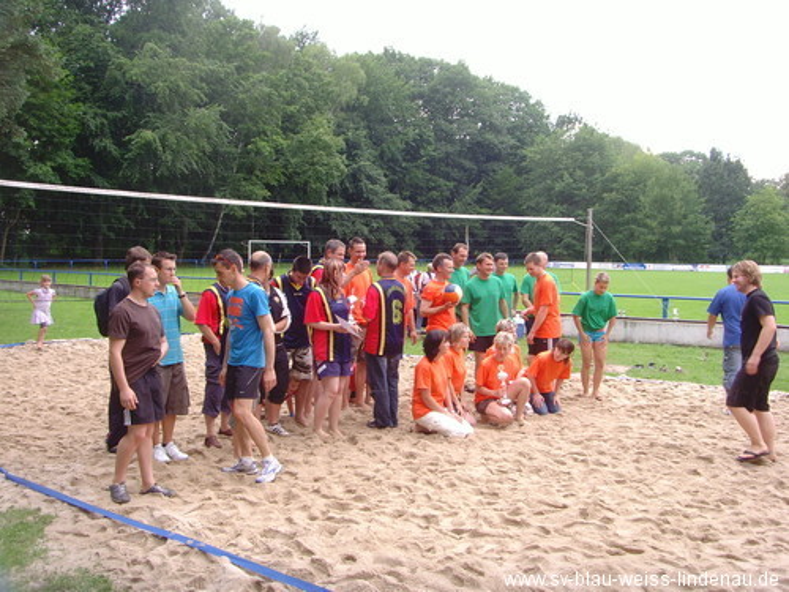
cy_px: 296
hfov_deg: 47.9
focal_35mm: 39
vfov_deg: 36.8
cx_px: 394
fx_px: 889
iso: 100
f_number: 3.5
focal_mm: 6.6
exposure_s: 1/90
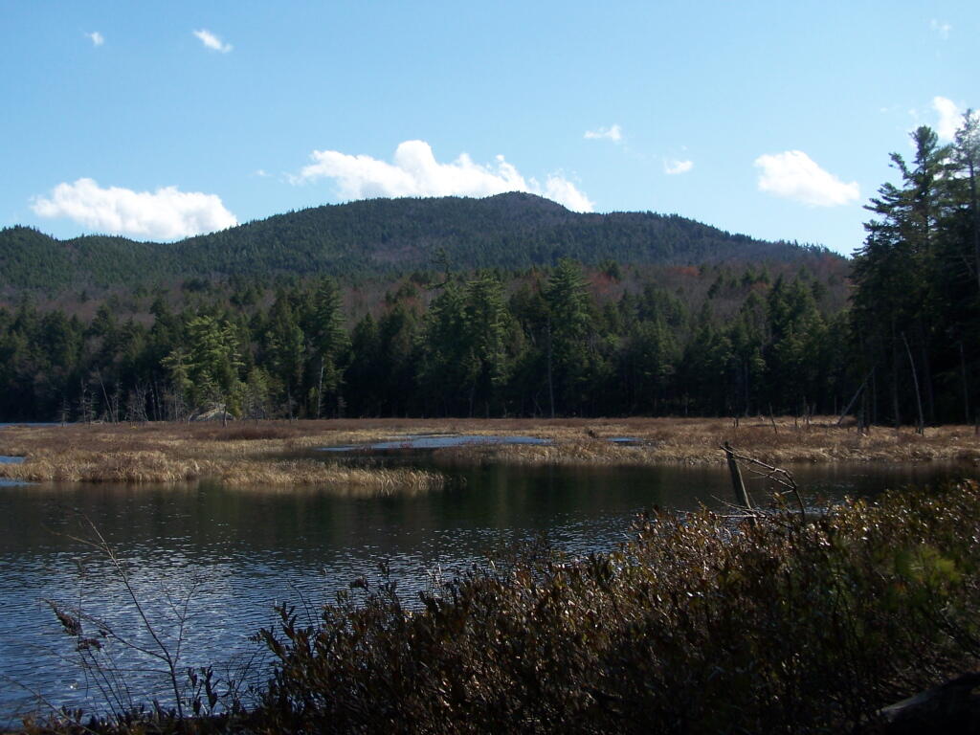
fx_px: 1217
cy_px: 368
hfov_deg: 43.9
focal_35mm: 43
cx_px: 490
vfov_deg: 33.6
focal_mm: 7.1
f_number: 4
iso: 80
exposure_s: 1/800
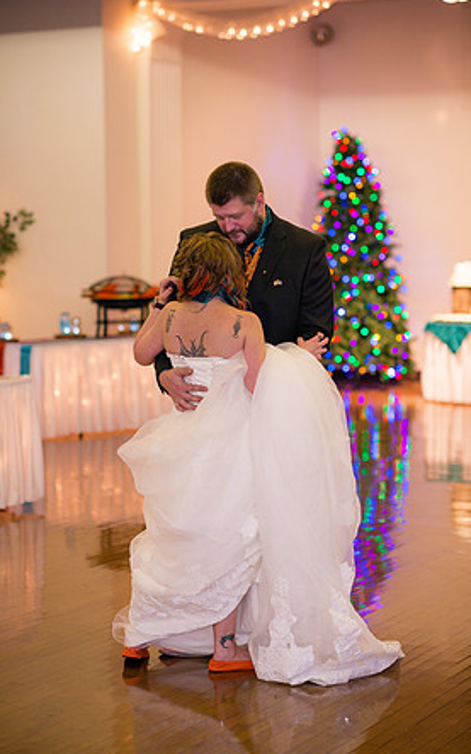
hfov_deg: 14.9
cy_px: 374
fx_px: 1807
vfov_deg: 23.5
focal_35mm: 88
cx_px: 236
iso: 640
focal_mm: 85
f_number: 2.2
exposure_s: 1/125
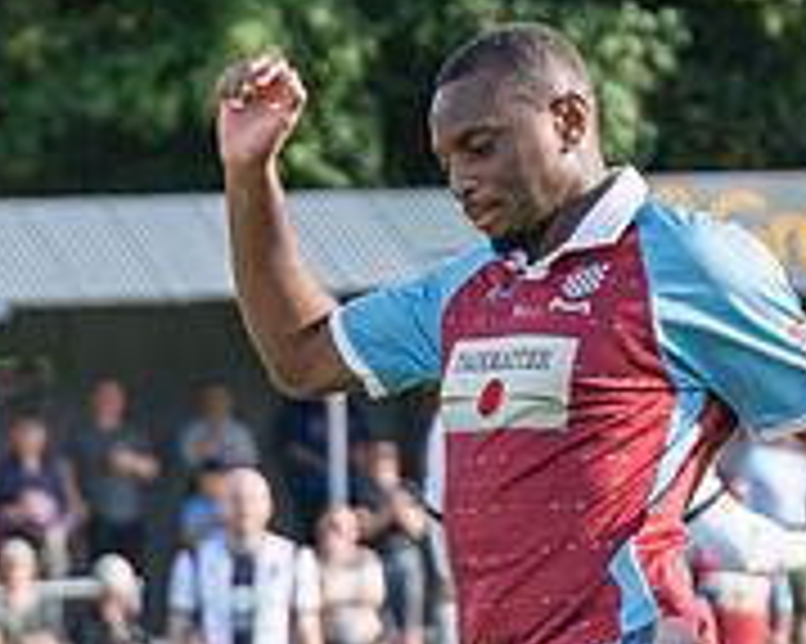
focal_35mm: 521
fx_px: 12421
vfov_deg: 3.0
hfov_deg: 3.7
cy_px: 662
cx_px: 268
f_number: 4
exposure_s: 1/800
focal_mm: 98
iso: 200
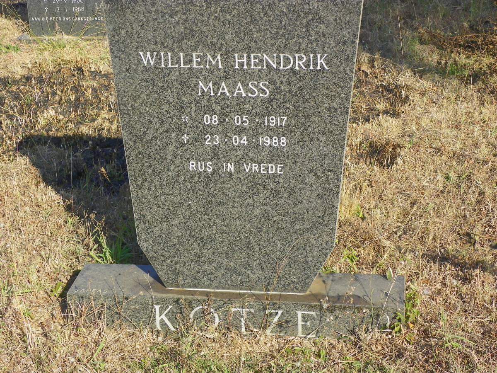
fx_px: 1192
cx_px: 248
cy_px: 186
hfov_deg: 23.6
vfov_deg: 17.8
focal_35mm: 83
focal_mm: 14.7
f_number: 4.5
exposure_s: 1/200
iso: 64
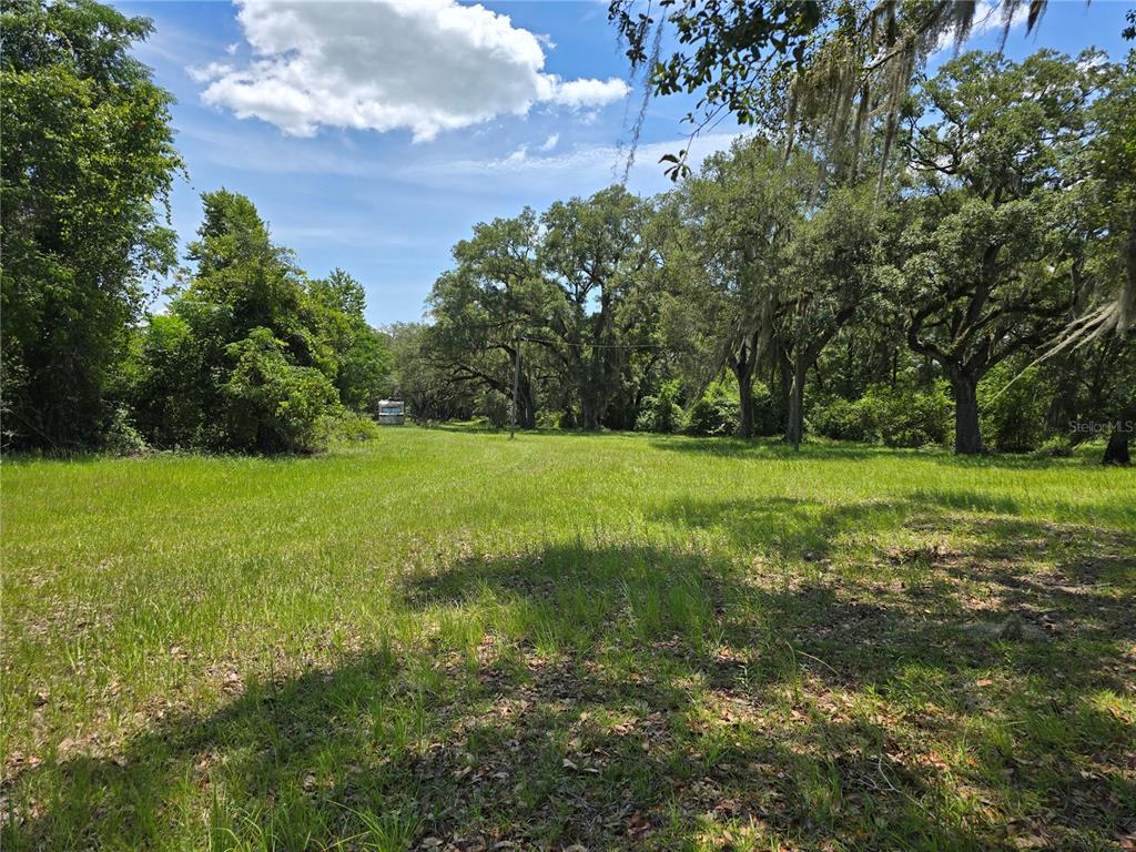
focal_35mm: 23
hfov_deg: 73.9
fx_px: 755
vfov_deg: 58.9
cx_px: 568
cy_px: 426
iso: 12
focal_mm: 6.3
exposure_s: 1/624
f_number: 1.7
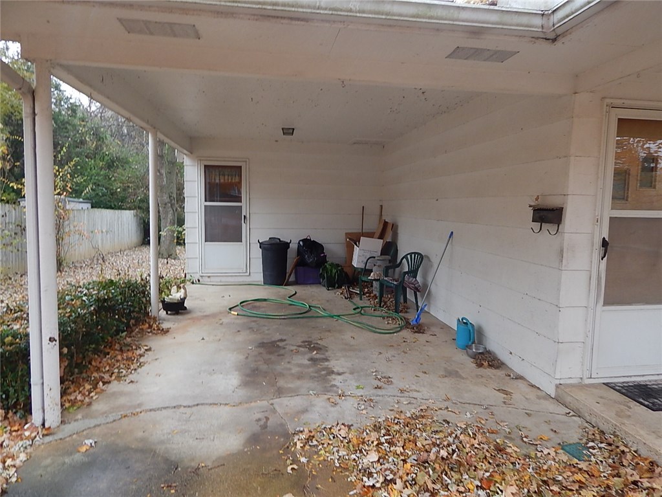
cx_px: 331
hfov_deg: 73.9
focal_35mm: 23
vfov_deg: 58.9
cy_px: 248
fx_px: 440
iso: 125
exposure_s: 1/60
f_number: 3
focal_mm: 4
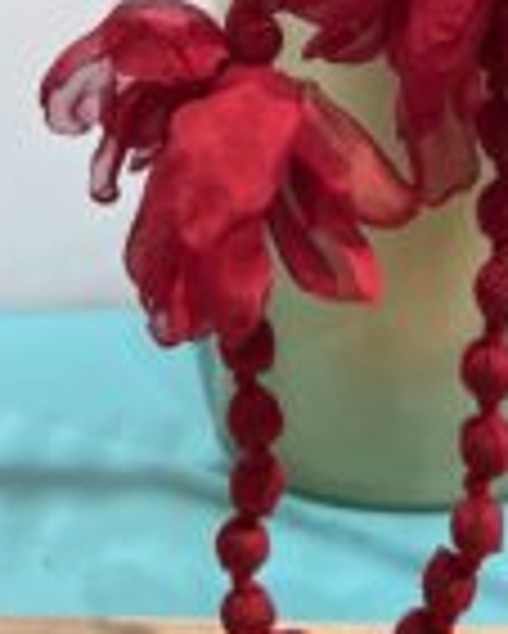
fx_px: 1352
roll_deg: -2.6
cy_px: -67
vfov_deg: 24.6
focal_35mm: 72
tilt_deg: -8.0
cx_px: 400
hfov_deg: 21.1
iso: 50
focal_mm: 5.7
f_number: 1.5
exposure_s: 1/100
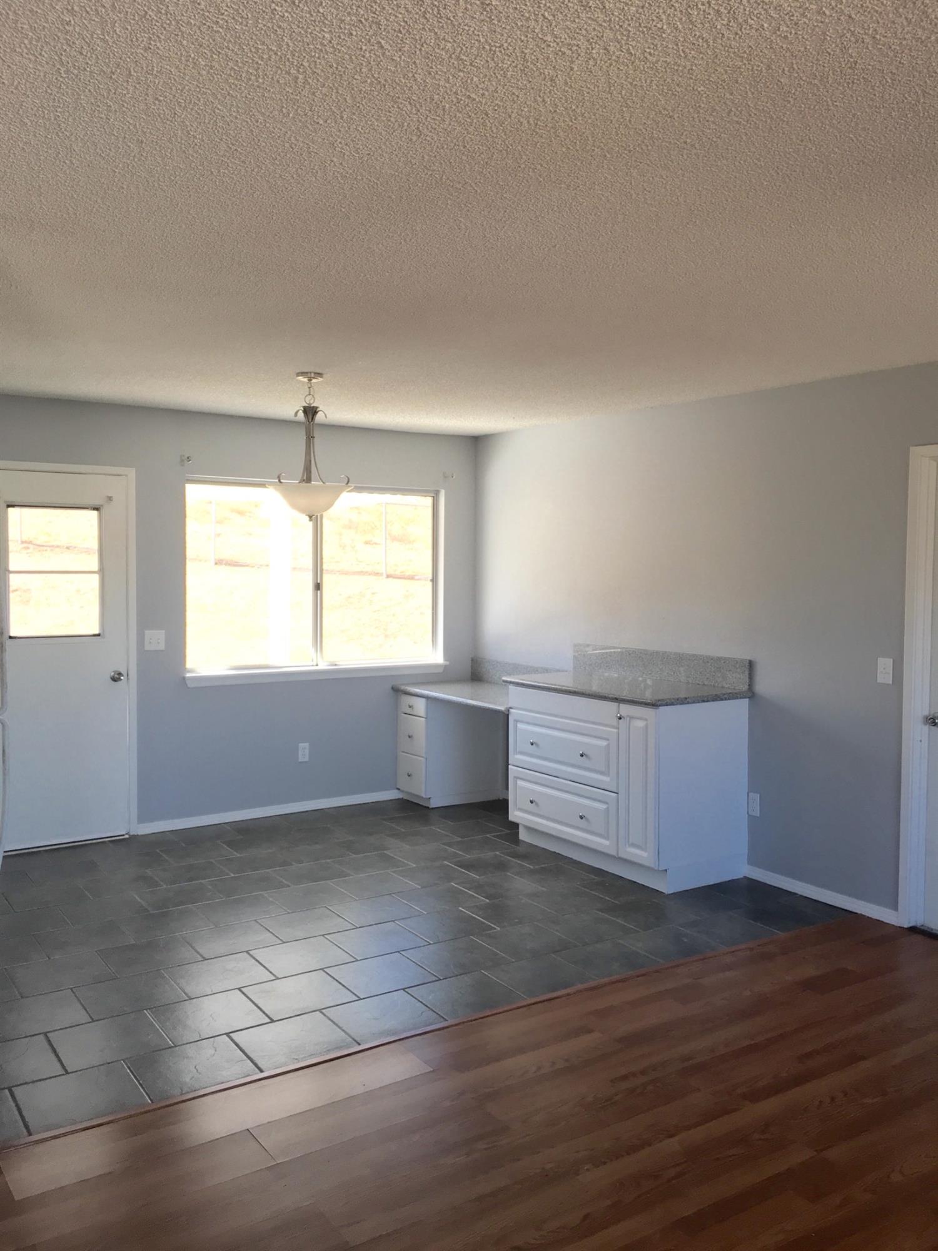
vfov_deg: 61.7
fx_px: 1048
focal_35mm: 29
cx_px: 469
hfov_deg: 48.2
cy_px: 626
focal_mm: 4.15
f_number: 2.2
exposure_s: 1/120
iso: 32
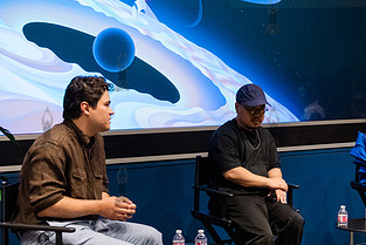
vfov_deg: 19.8
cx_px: 285
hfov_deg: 28.7
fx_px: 702
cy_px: 127
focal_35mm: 69
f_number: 3.5
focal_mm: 35
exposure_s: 1/250
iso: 6400
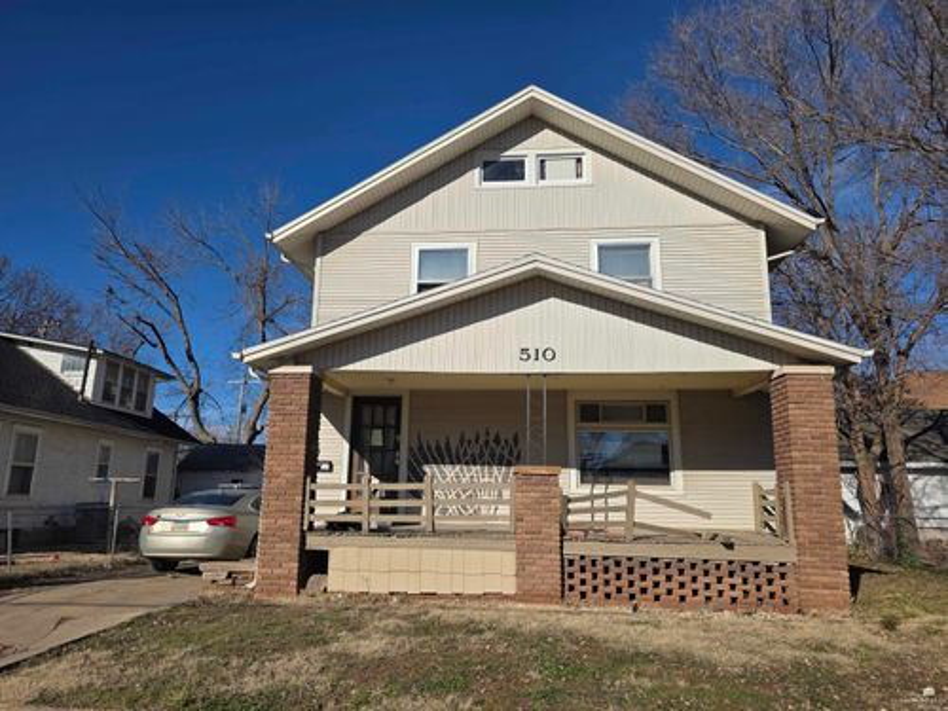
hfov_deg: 73.9
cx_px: 474
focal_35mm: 23
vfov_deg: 58.9
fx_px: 630
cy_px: 356
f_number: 1.7
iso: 64
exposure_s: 1/7944
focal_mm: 6.3
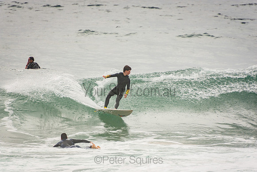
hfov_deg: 3.4
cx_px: 128
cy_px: 86
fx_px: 4284
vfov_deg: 2.3
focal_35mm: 600
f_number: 5.6
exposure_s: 1/1250
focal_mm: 400
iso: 250
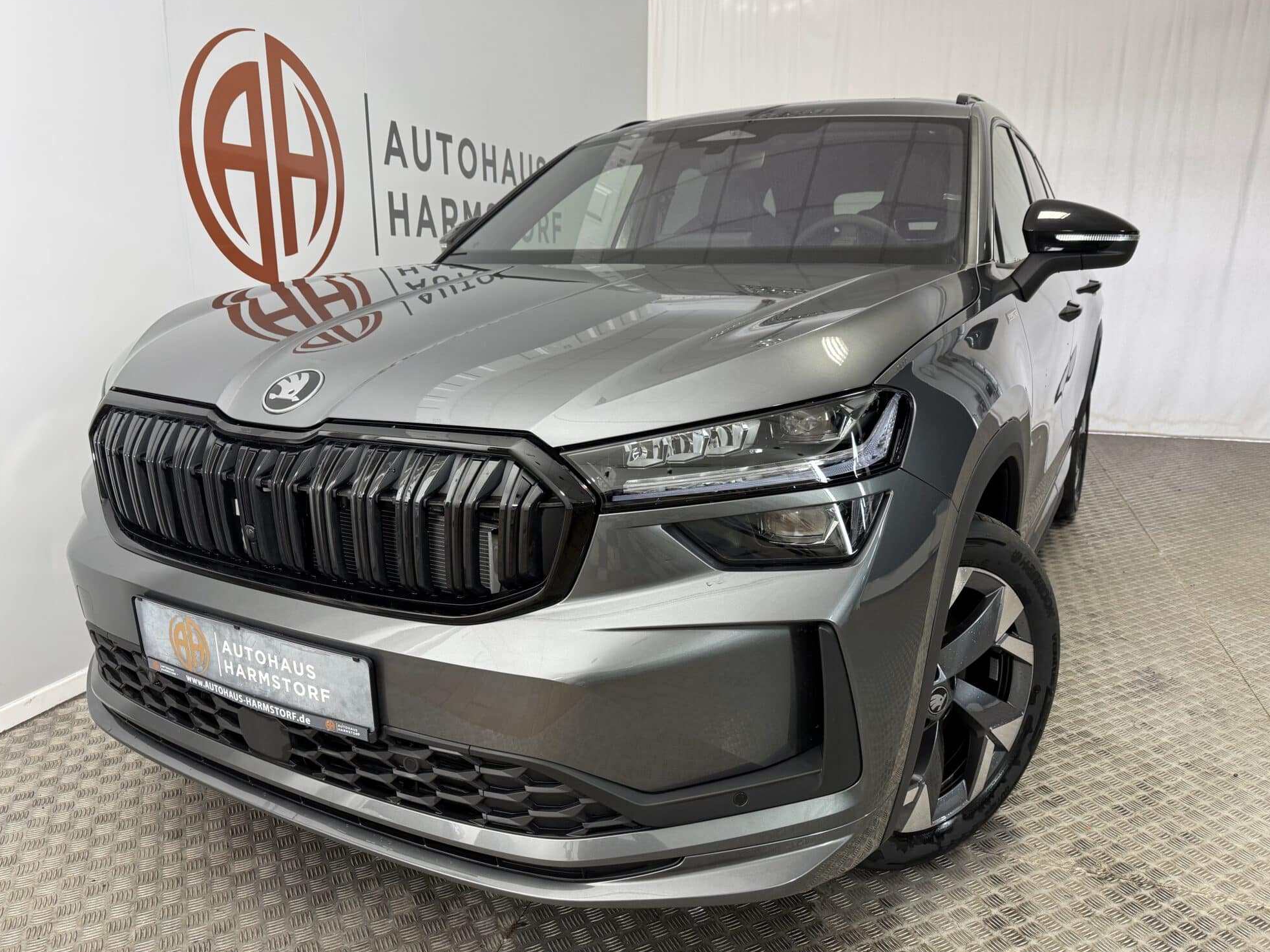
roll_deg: +0.3
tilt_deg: -14.8
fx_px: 917
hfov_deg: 69.4
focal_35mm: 25
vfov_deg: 54.9
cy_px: 486
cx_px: 626
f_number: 1.78
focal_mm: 6.76
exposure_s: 1/50
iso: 160
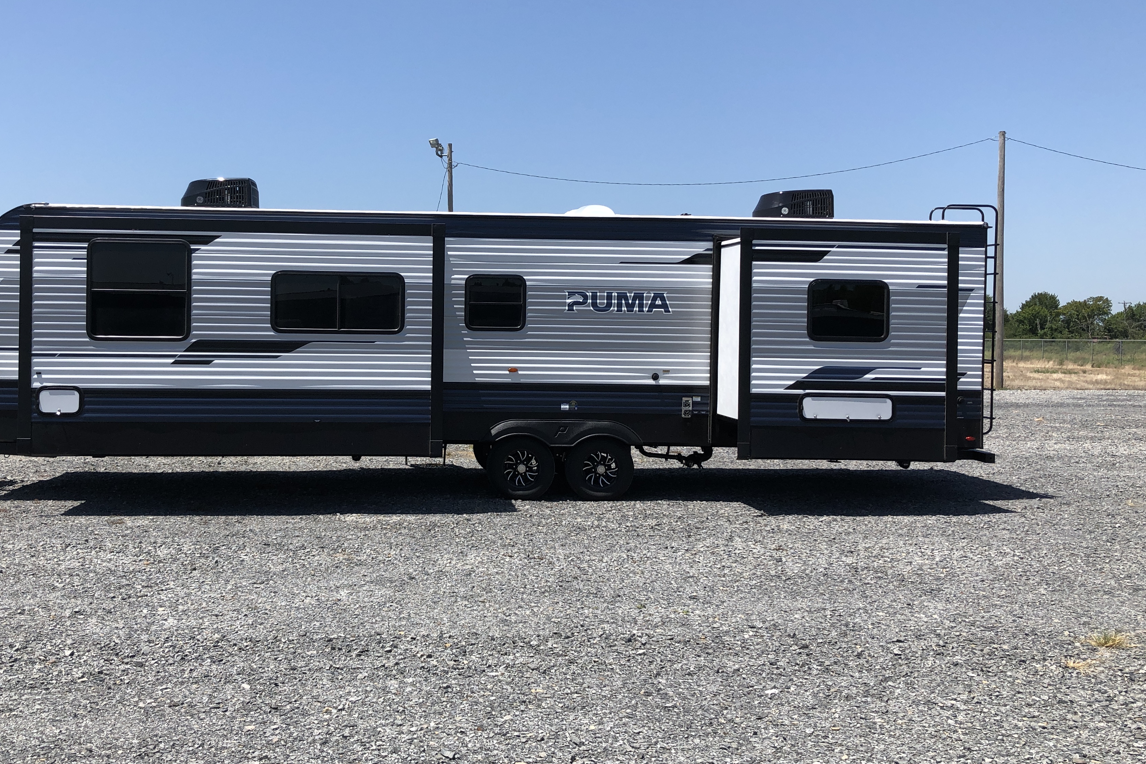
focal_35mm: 35
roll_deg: -0.6
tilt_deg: -0.9
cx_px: 460
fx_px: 1114
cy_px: 346
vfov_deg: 37.8
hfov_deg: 54.1
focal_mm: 3.99
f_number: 1.8
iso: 20
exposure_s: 1/2183
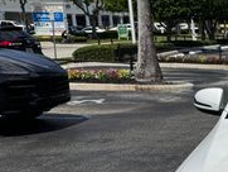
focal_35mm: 85
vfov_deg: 16.8
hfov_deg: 19.9
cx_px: 340
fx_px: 560
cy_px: 191
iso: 80
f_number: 1.78
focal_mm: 6.76
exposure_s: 1/9009
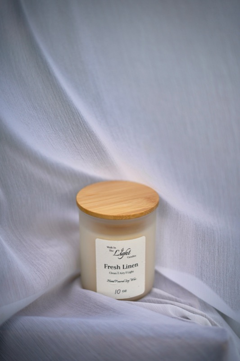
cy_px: 180
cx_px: 120
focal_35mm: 50
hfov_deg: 27.0
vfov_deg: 39.6
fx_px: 500
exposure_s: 1/2000
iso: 160
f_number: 1.8
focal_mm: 50
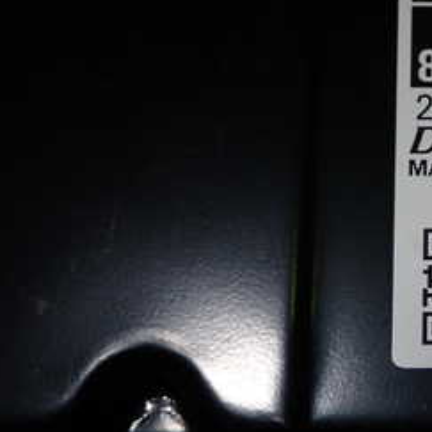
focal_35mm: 96
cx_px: 519
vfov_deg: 18.1
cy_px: 160
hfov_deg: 17.3
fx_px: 1355
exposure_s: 1/40
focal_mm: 7.84
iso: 200
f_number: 9
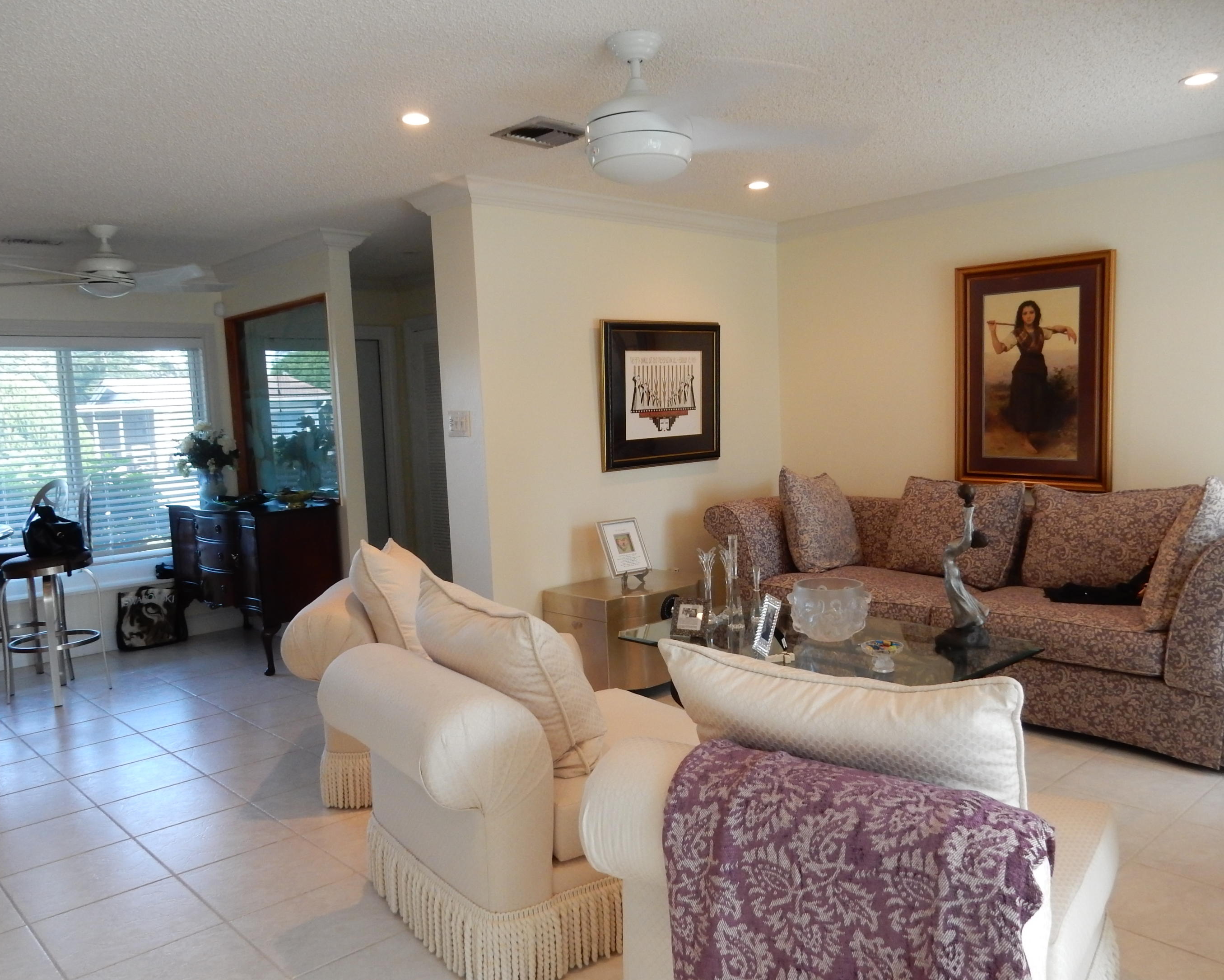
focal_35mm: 27
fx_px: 978
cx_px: 601
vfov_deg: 53.2
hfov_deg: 64.1
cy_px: 493
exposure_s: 1/30
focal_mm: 4.5
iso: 320
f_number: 3.7
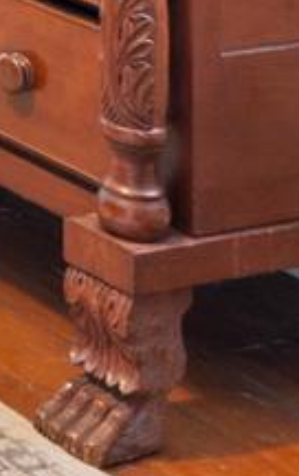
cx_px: -972
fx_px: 2004
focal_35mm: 154
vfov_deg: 11.4
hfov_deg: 6.5
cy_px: -646
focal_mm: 16
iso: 400
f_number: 8
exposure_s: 1/1.25
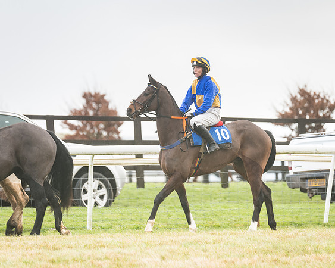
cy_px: 134
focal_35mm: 304
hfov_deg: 6.4
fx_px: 3014
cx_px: 160
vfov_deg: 5.1
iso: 400
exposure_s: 1/250
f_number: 4
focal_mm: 270
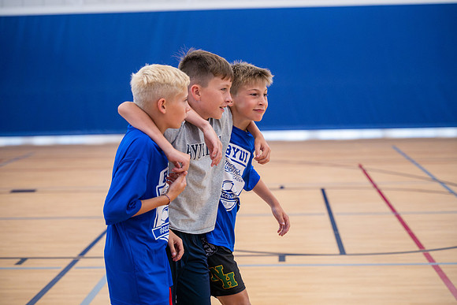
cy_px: 152
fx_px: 889
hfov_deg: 28.8
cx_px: 228
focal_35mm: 70
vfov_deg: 19.5
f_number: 2.8
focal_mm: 70
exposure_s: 1/800
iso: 800
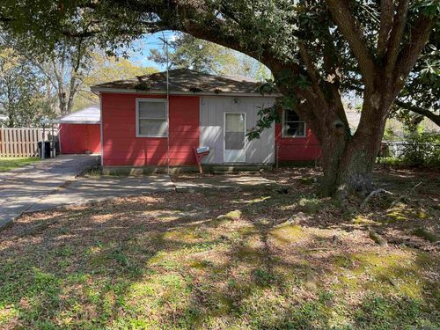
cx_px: 220
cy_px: 165
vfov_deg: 48.2
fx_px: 369
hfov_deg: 61.7
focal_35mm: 29
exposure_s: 1/206
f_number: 1.8
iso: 16
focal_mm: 3
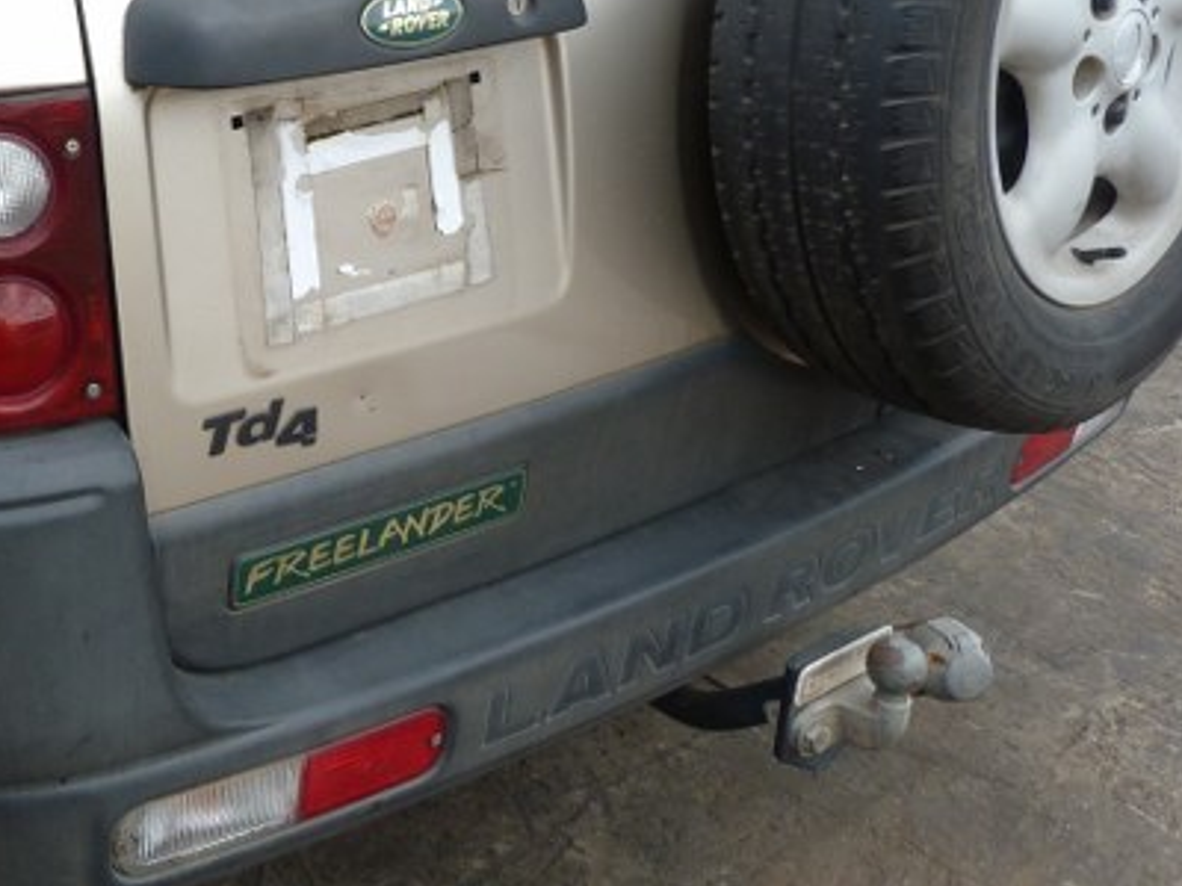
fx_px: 1707
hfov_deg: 36.7
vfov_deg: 28.4
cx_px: 219
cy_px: 168
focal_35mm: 50
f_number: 4
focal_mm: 4.5
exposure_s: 1/125
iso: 80
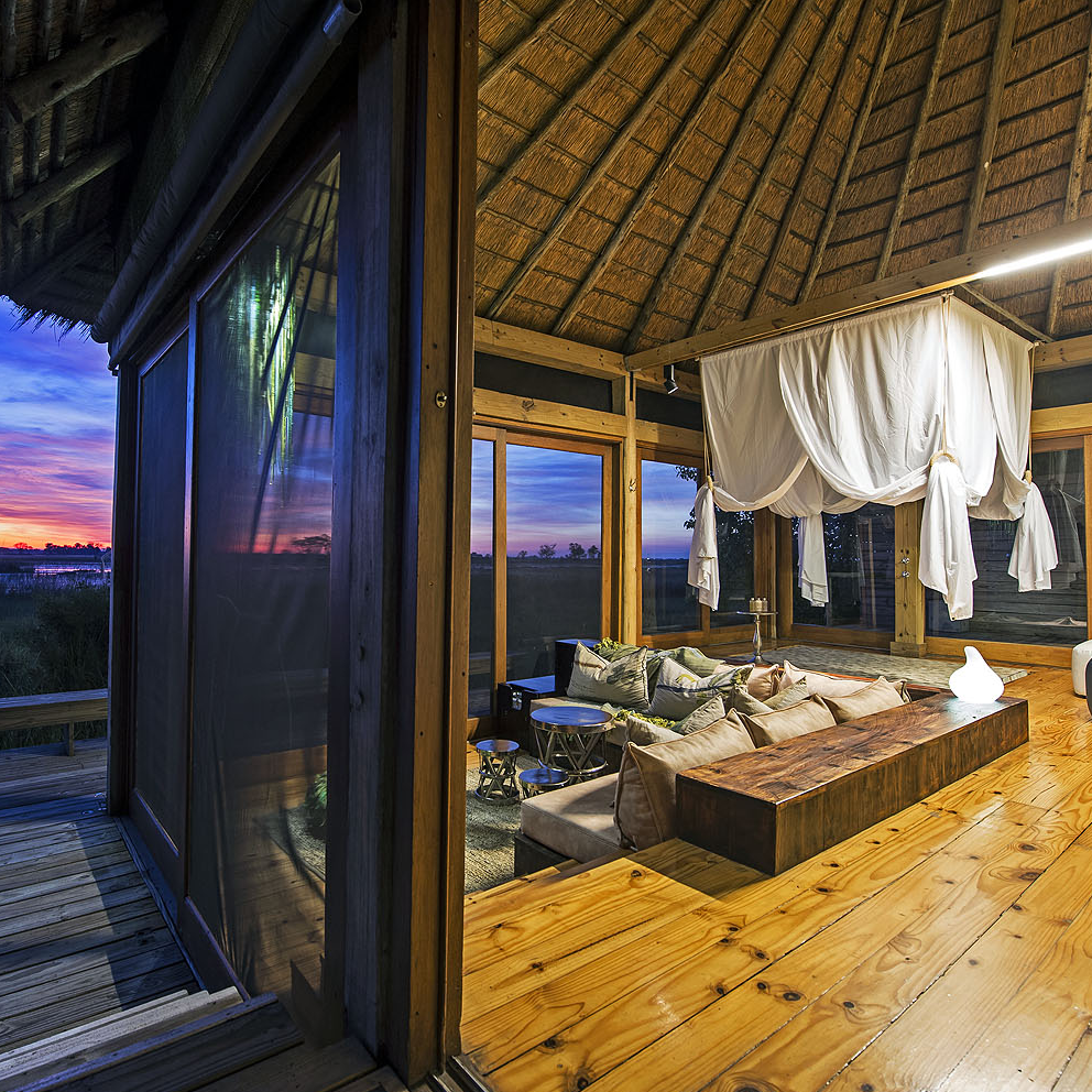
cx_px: 454
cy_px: 549
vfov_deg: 80.7
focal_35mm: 18
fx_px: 642
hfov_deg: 80.0
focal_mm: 14
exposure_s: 3
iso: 400
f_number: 5.6
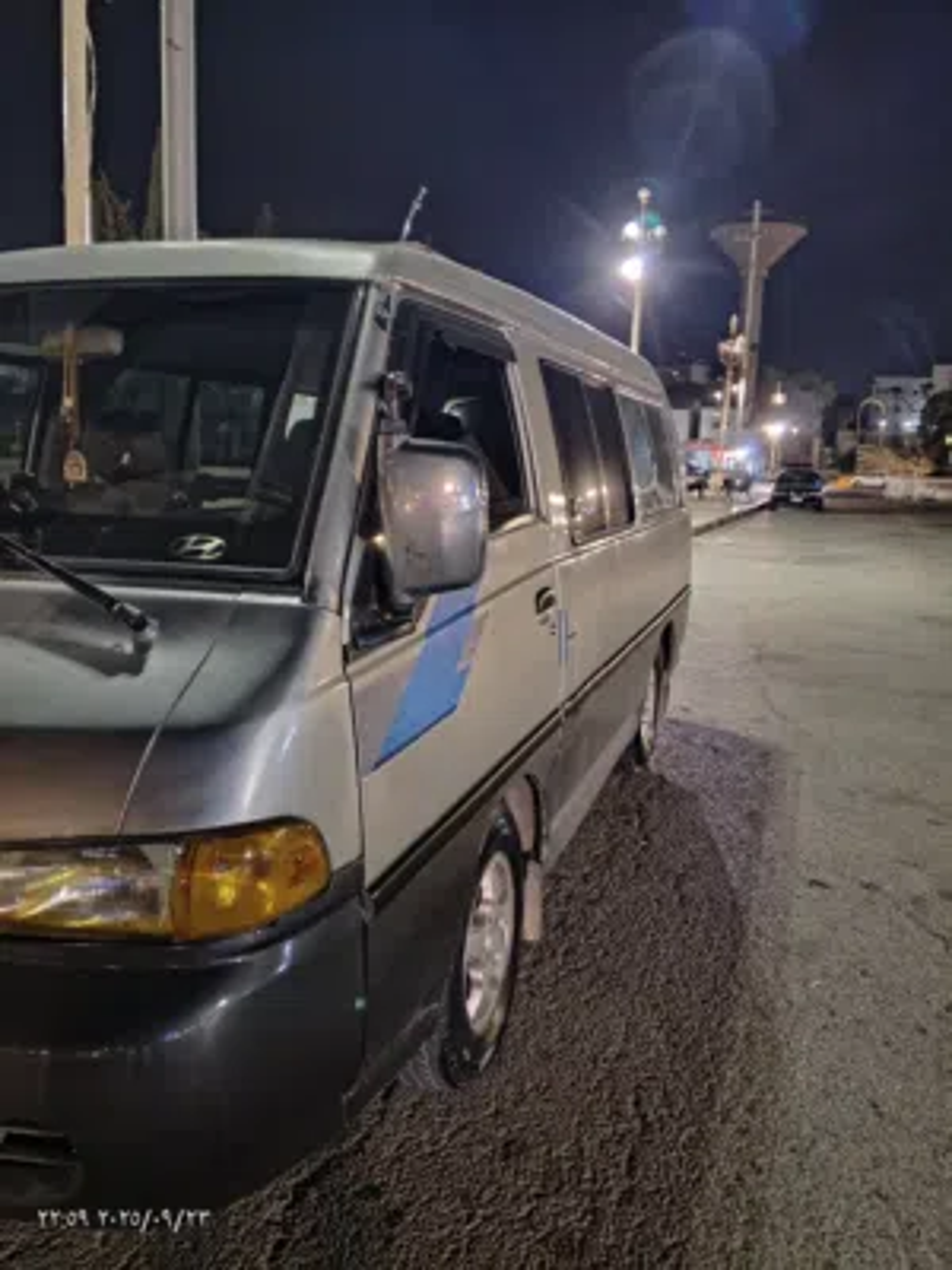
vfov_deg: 65.3
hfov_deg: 51.4
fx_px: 990
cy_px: 635
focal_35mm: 27
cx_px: 476
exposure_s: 1/16.7
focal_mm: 4.09
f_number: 1.6
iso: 2870
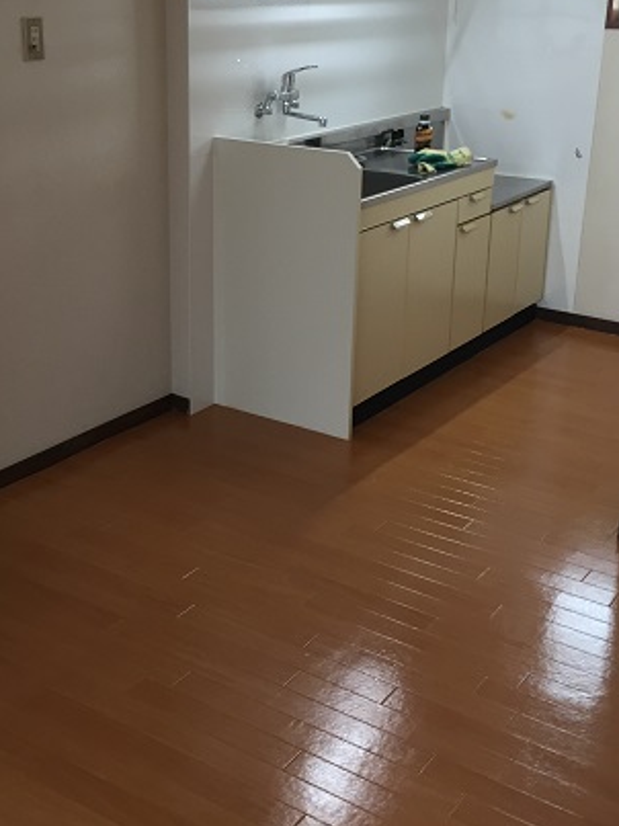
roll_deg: -1.5
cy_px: 352
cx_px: 269
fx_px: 1121
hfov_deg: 30.8
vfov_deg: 40.3
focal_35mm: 47
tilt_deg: -18.3
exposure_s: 1/33
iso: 80
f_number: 2.2
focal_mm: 4.15
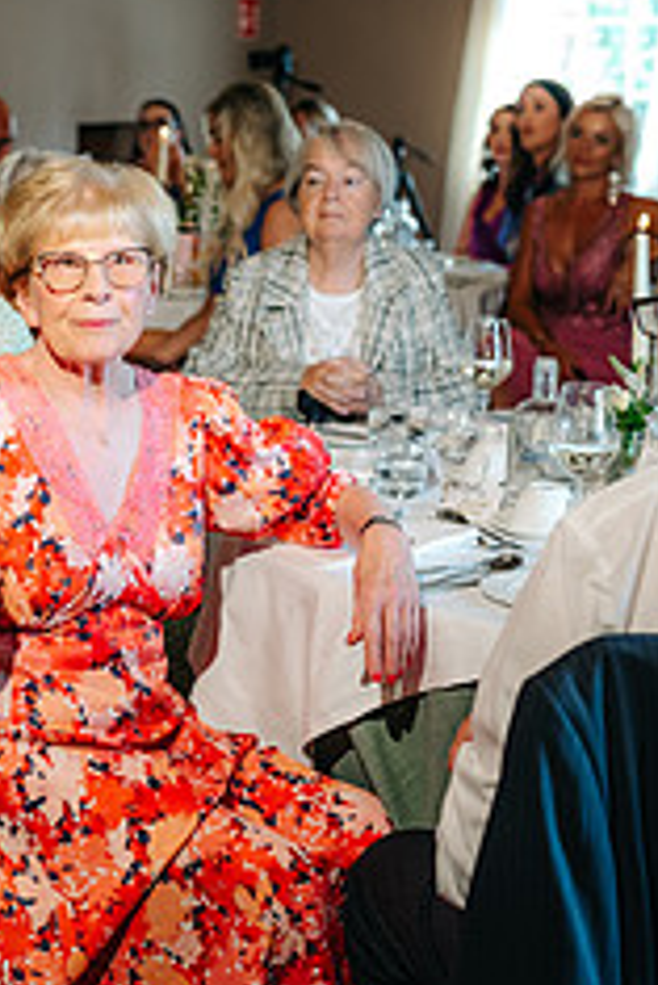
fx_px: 1834
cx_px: 71
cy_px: 444
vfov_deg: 30.0
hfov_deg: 20.0
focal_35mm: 67
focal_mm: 35
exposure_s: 1/200
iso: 640
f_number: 2.5
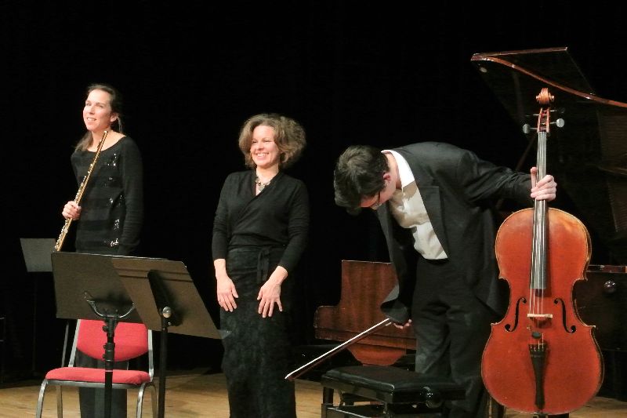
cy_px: 209
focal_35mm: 72
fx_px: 1254
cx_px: 314
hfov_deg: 28.1
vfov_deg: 18.9
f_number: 5.6
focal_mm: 26.7
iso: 3200
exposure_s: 1/80
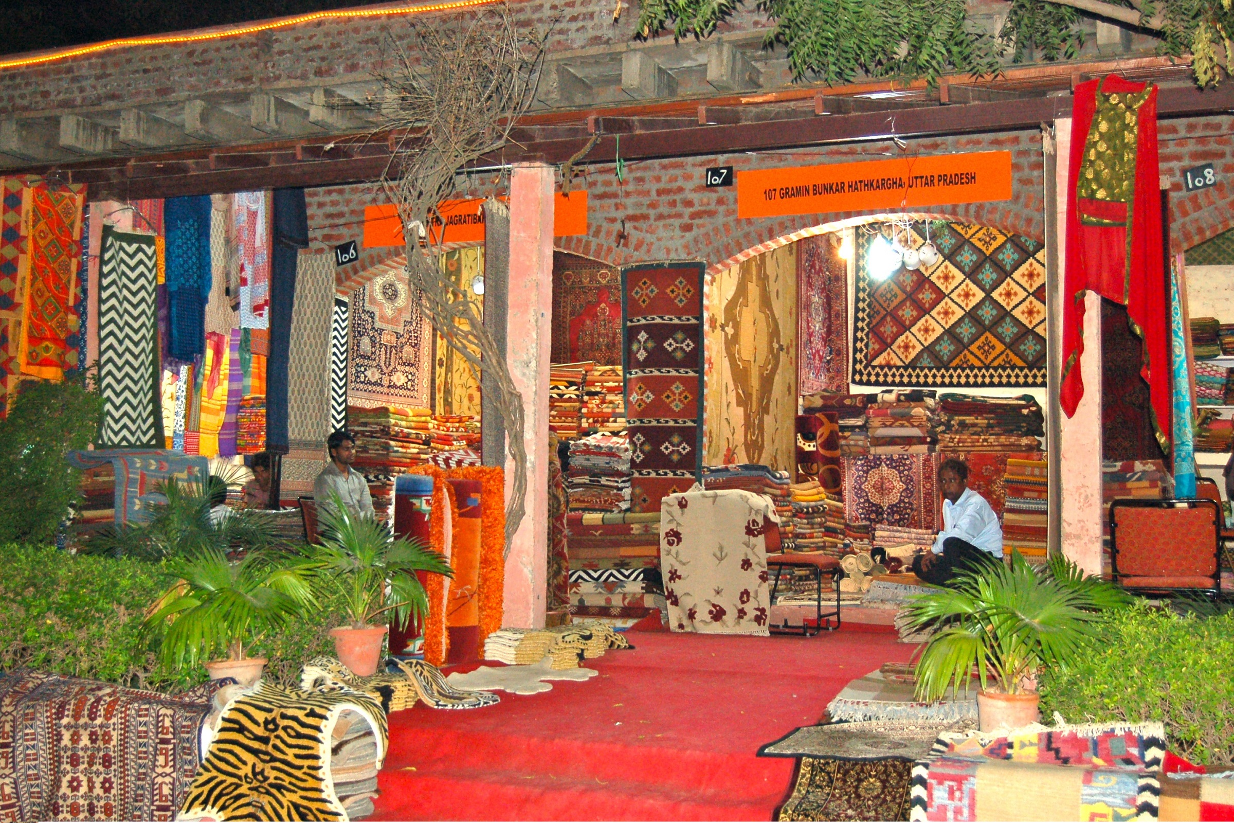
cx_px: 617
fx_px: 1542
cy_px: 412
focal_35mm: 45
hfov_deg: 43.6
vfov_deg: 29.9
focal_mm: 30
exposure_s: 1/60
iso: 560
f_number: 4.2
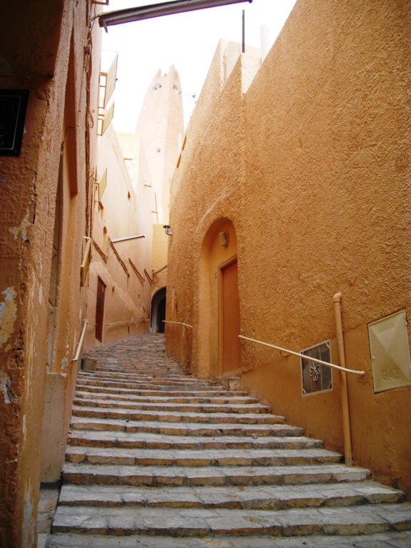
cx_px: 206
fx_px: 491
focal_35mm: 31
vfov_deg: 58.4
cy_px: 274
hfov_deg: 45.4
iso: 100
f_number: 2.9
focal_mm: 5.7
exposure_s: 1/250
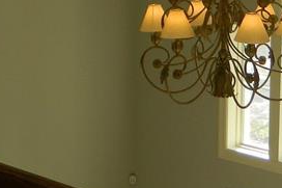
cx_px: 171
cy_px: -1
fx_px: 767
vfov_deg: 13.7
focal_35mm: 98
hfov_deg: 20.8
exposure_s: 1/200
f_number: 3.1
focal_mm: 4.5
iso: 80
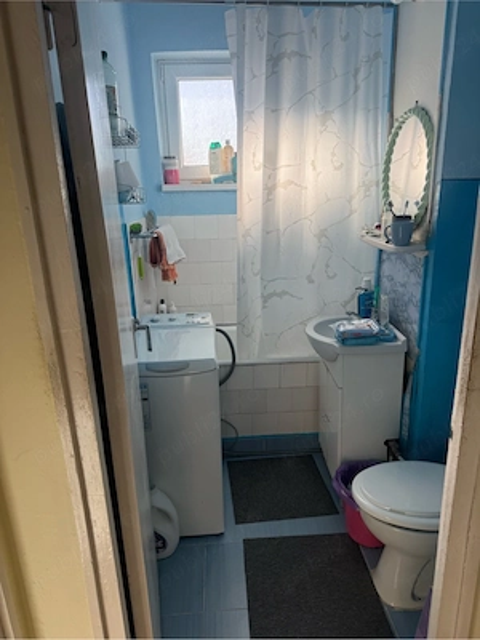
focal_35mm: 24
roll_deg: +1.3
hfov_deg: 56.8
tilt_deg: -17.1
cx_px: 240
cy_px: 320
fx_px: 444
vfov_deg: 71.6
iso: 100
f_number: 1.78
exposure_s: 1/677
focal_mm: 6.76
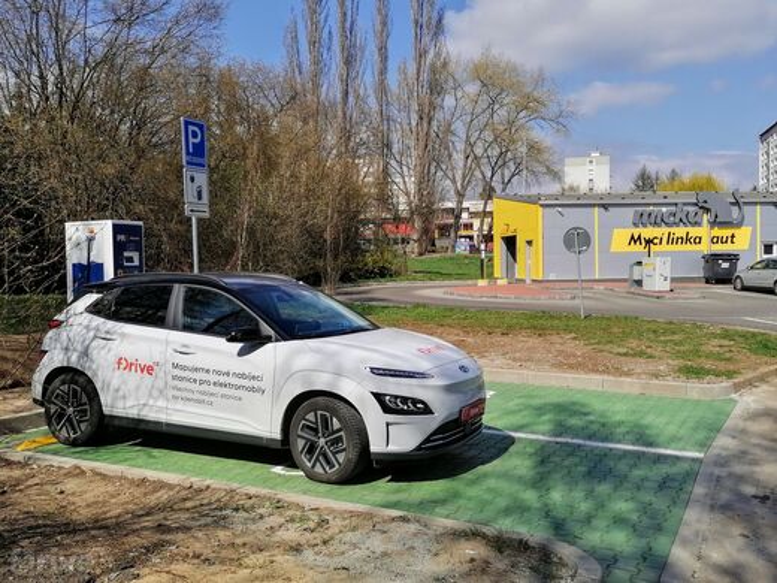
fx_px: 808
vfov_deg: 39.7
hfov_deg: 51.4
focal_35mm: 36
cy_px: 292
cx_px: 388
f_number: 1.8
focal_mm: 5.3
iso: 50
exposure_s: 1/2564
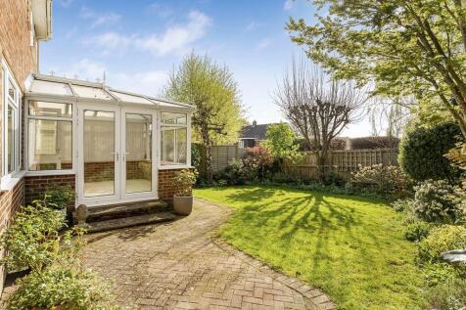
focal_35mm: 19
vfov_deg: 64.5
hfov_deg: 86.9
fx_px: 246
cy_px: 155
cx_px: 233
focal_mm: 19
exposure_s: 1/500
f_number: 8
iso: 640
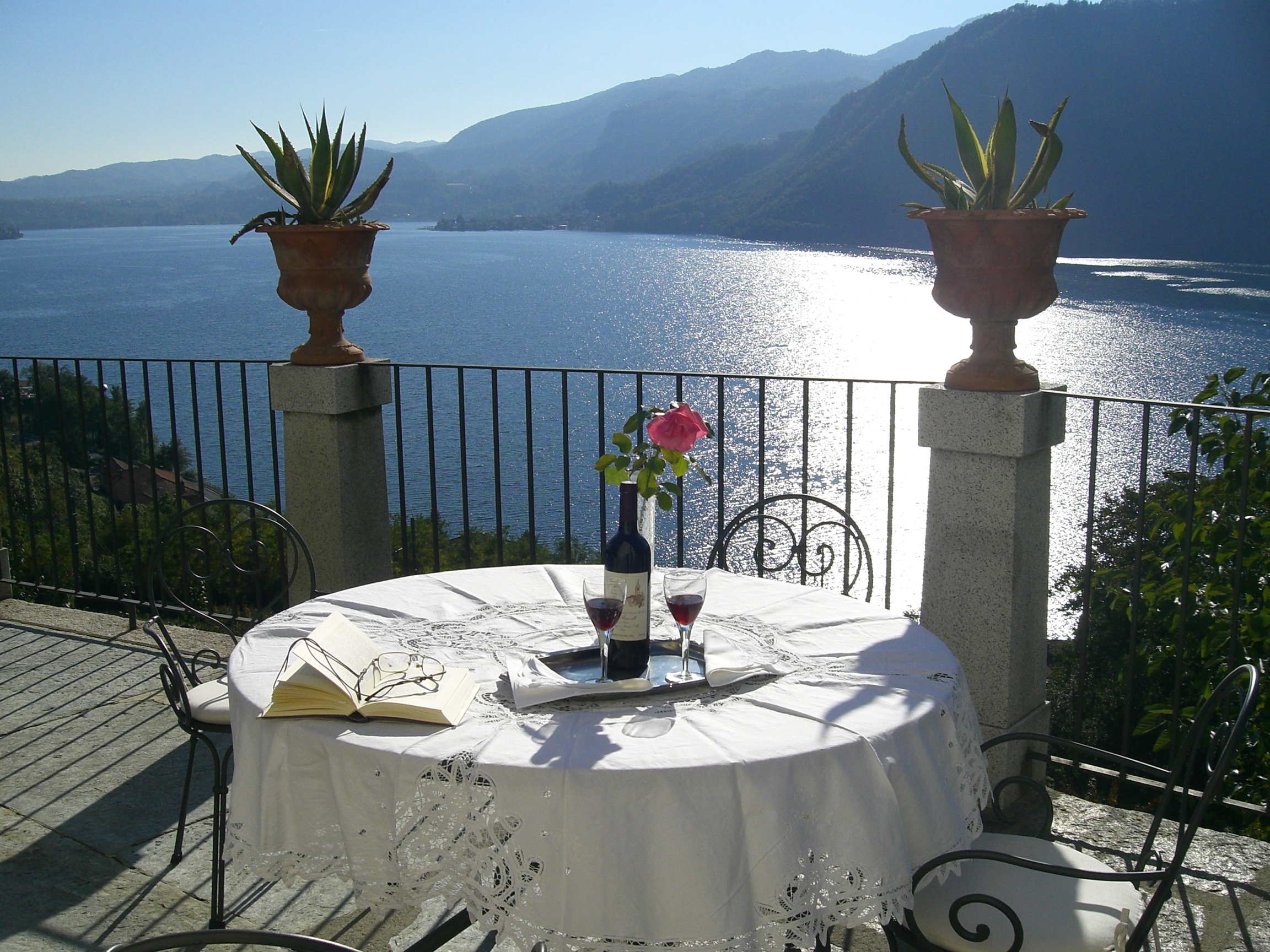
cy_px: 476
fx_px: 1394
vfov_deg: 37.7
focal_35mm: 38
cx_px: 635
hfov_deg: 49.0
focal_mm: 6.3
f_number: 4.4
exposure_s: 1/2000
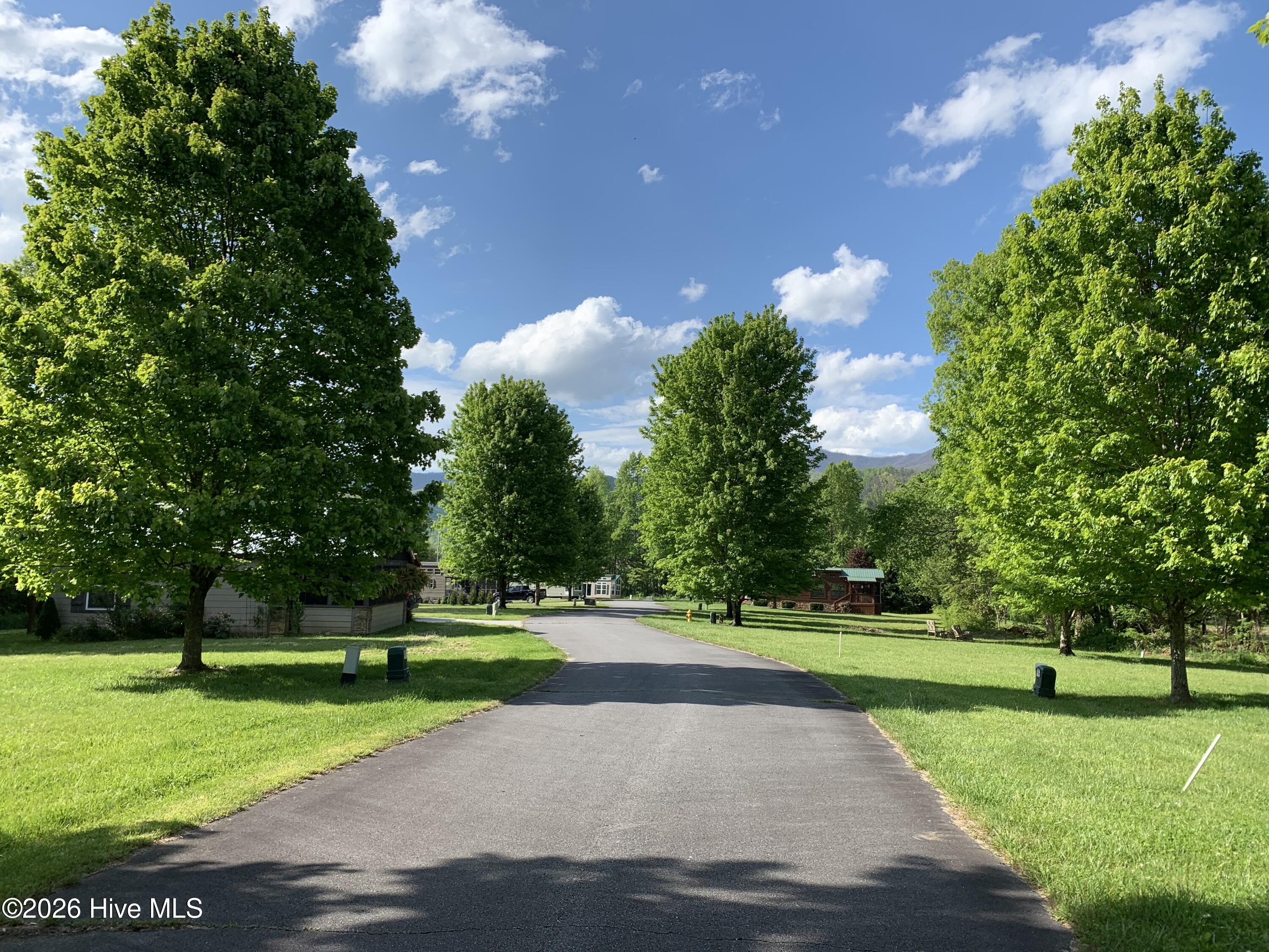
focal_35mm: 26
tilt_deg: +6.0
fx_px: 953
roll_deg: -1.5
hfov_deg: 67.3
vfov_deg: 53.1
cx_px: 634
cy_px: 476
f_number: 1.8
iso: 25
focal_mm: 4.25
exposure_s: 1/1536
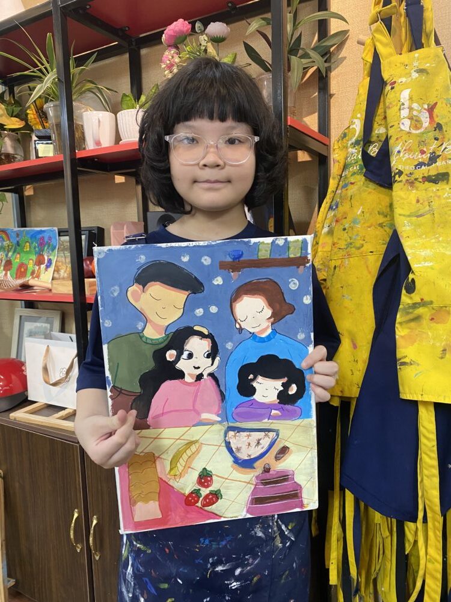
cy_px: 301
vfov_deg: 67.3
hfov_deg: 53.1
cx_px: 226
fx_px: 452
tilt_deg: -5.9
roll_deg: +0.6
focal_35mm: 26
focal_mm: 4.25
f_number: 1.8
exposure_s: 1/50
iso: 160
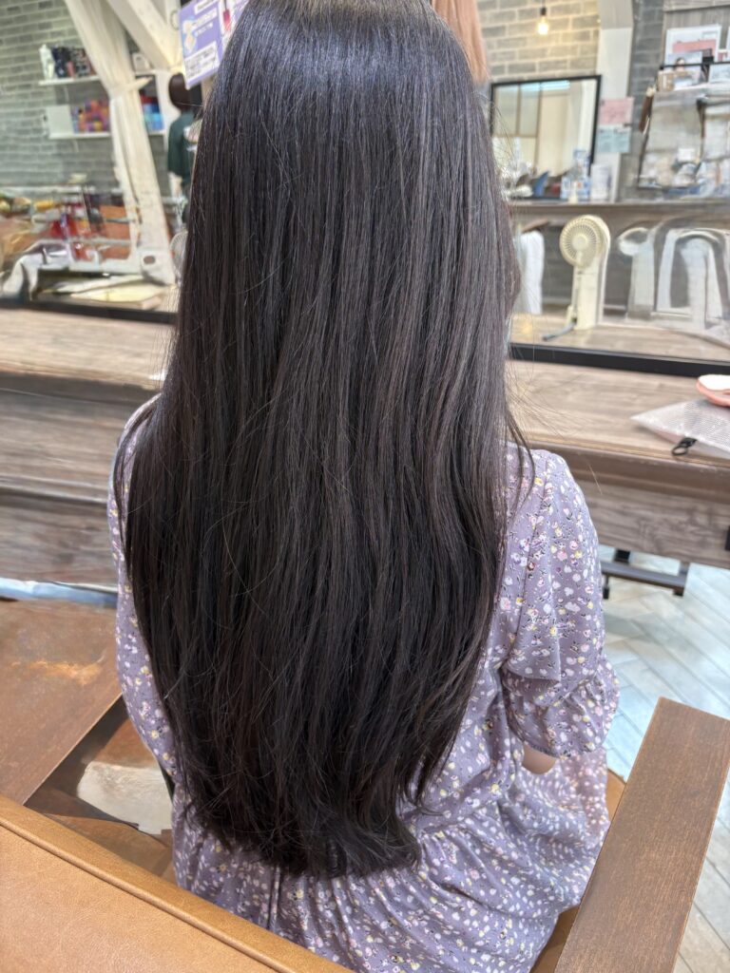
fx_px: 731
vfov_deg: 67.3
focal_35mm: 26
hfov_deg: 53.1
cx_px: 365
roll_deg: +2.7
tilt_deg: -24.8
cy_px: 486
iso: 80
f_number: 1.6
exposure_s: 1/50
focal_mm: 5.96
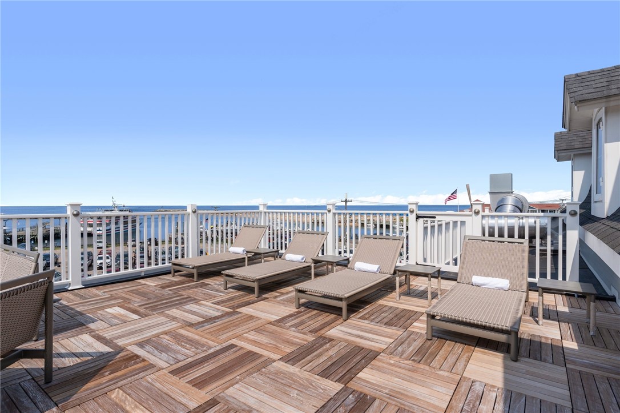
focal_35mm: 19
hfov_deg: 86.9
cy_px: 206
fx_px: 327
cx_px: 310
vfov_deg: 64.5
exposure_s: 1/2000
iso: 250
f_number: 7.1
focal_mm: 19
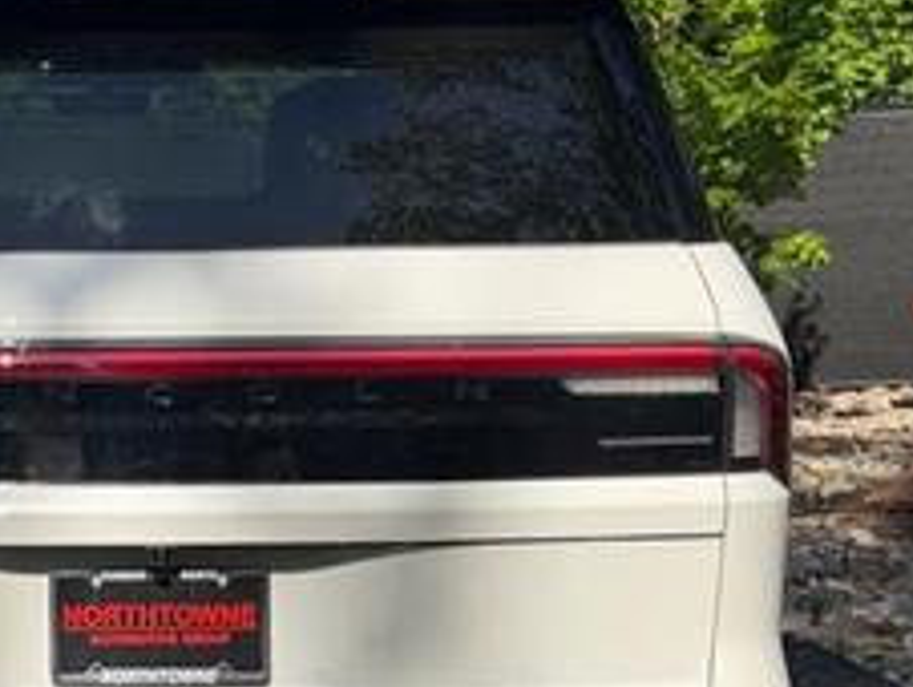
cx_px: 97
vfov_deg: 13.8
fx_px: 2825
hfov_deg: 18.1
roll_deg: +2.7
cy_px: 453
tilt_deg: -6.8
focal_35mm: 107
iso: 64
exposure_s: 1/2865
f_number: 1.78
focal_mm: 6.76
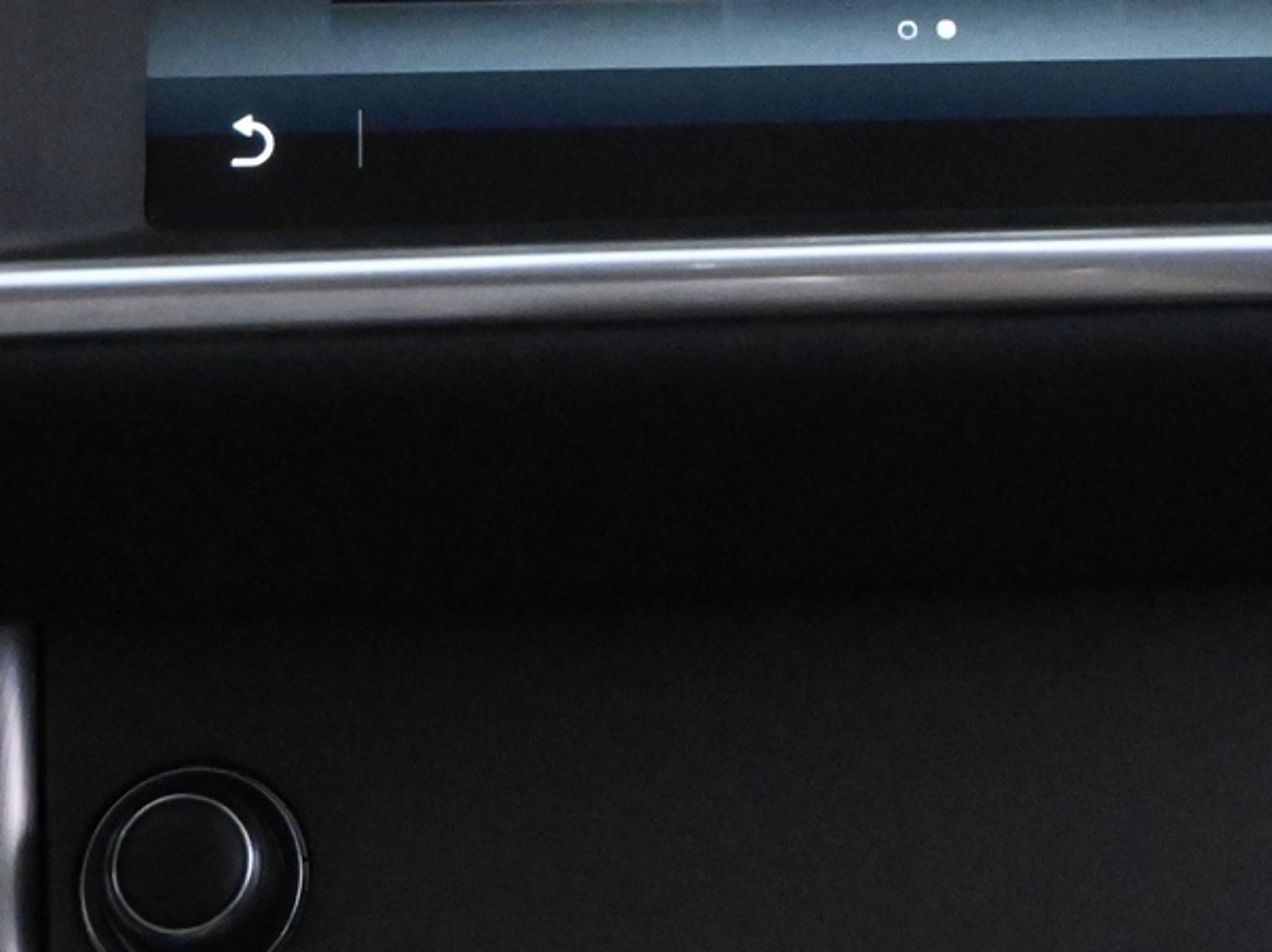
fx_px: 3280
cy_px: -63
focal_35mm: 89
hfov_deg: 21.8
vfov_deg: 16.1
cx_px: 885
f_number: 4.2
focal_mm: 23
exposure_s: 1/125
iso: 10000
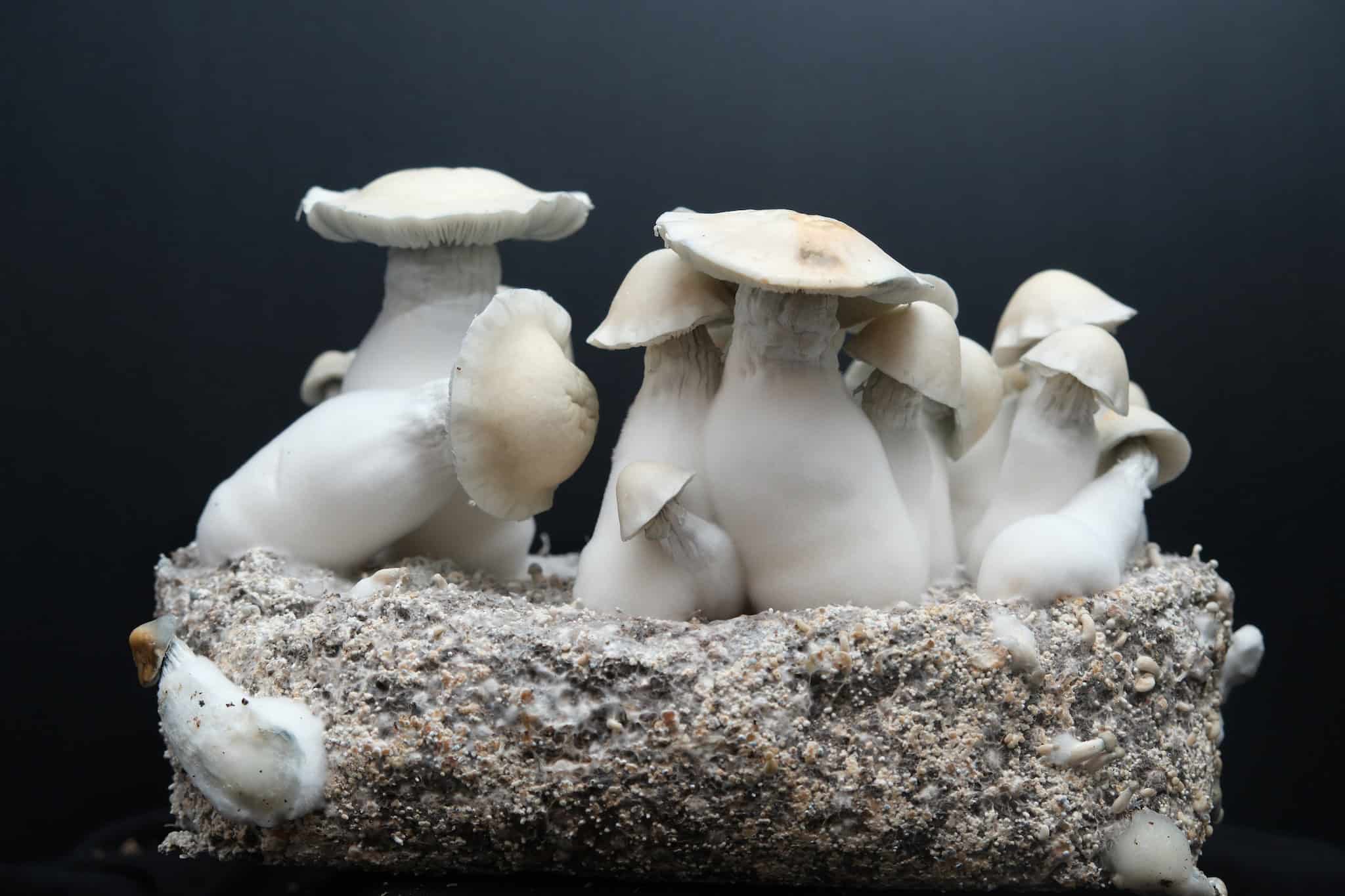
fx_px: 1756
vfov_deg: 28.6
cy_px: 448
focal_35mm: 47
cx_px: 672
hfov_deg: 41.9
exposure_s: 1/125
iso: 800
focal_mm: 31.5
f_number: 4.5
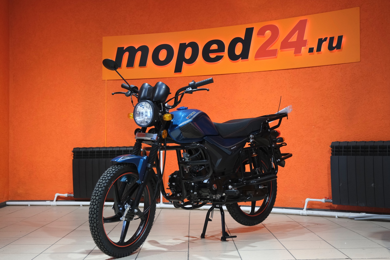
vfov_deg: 29.2
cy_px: 130
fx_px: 498
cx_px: 195
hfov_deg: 42.7
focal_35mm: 46
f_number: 4
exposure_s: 1/100
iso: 1600
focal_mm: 30.8
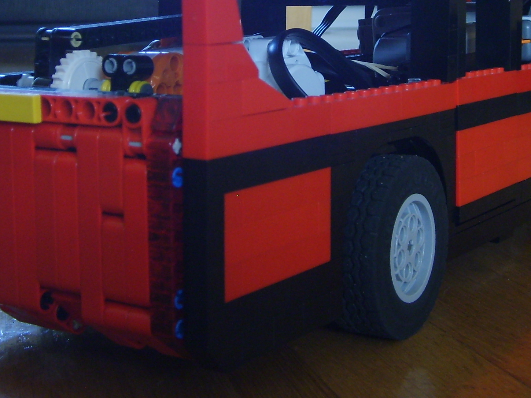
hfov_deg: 28.6
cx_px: 281
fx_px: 1043
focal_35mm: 68
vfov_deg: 21.2
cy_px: 57
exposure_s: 1/30
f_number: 2.8
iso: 113
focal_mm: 5.8
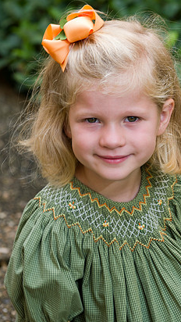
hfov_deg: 8.9
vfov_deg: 15.7
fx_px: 1168
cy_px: 161
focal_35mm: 137
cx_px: 106
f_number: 5.6
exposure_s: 1/60
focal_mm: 120
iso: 320
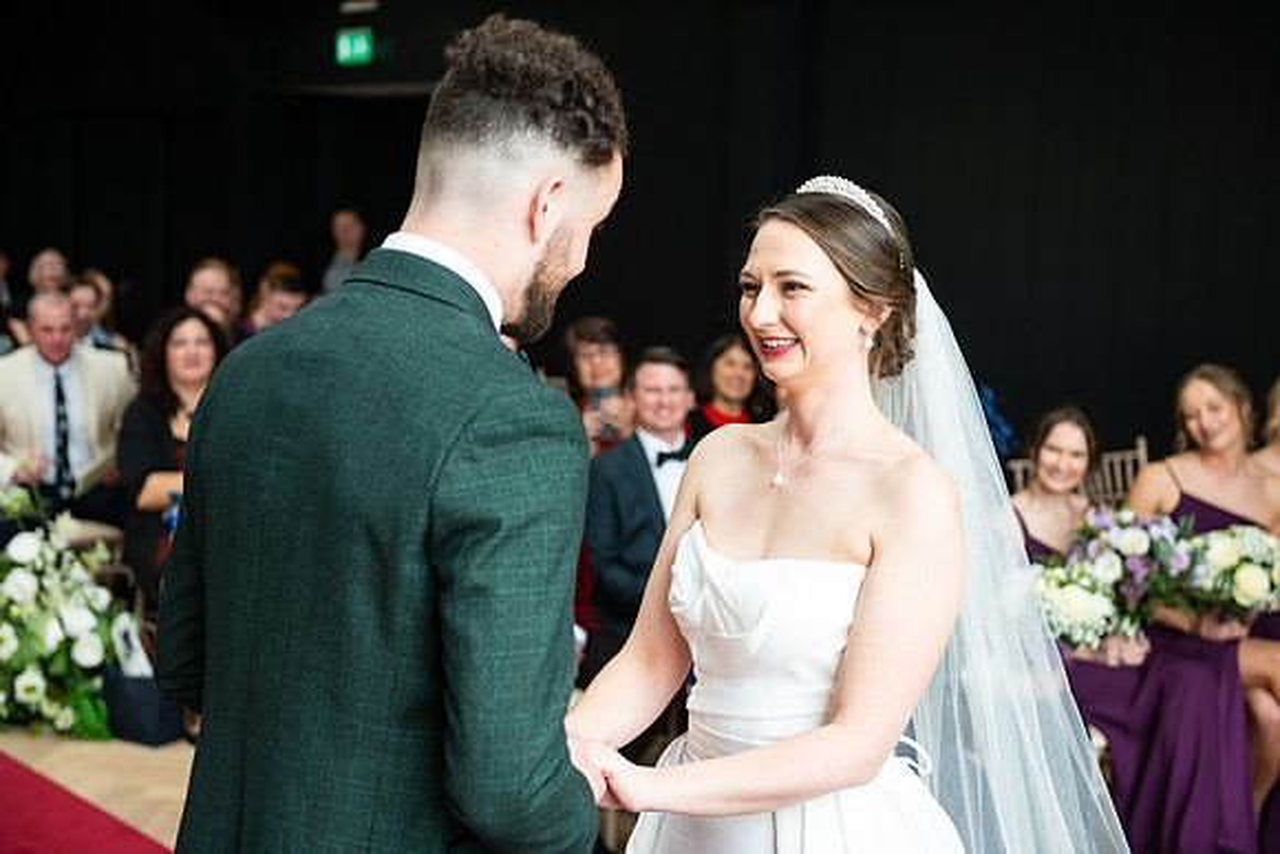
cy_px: 427
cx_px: 640
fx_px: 1991
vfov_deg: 24.2
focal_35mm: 56
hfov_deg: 35.6
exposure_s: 1/200
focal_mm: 56
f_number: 3.5
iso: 400
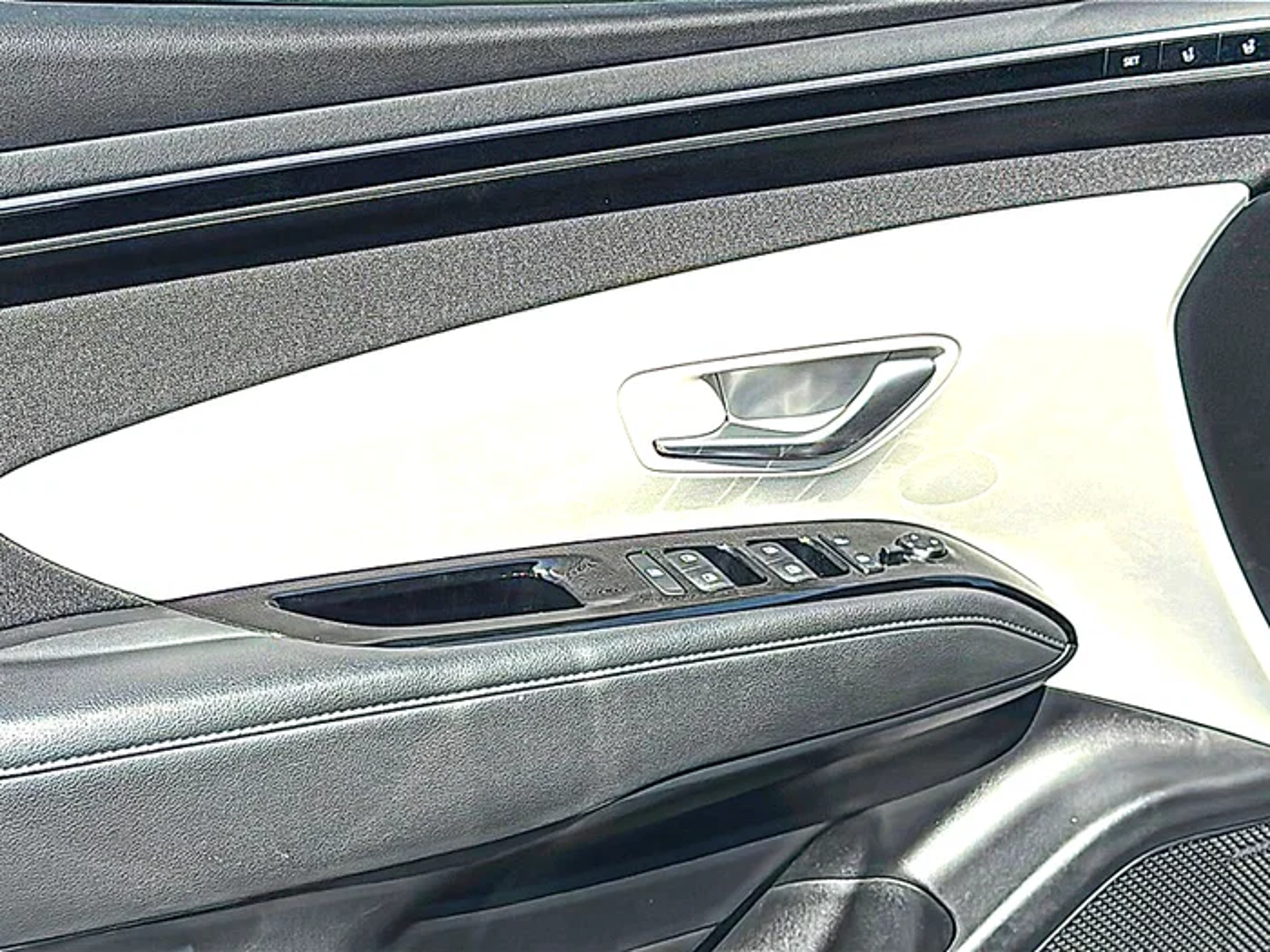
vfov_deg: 30.3
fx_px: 1761
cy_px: 476
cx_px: 635
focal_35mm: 48
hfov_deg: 39.7
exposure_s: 1/3165
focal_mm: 6.86
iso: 80
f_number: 1.78
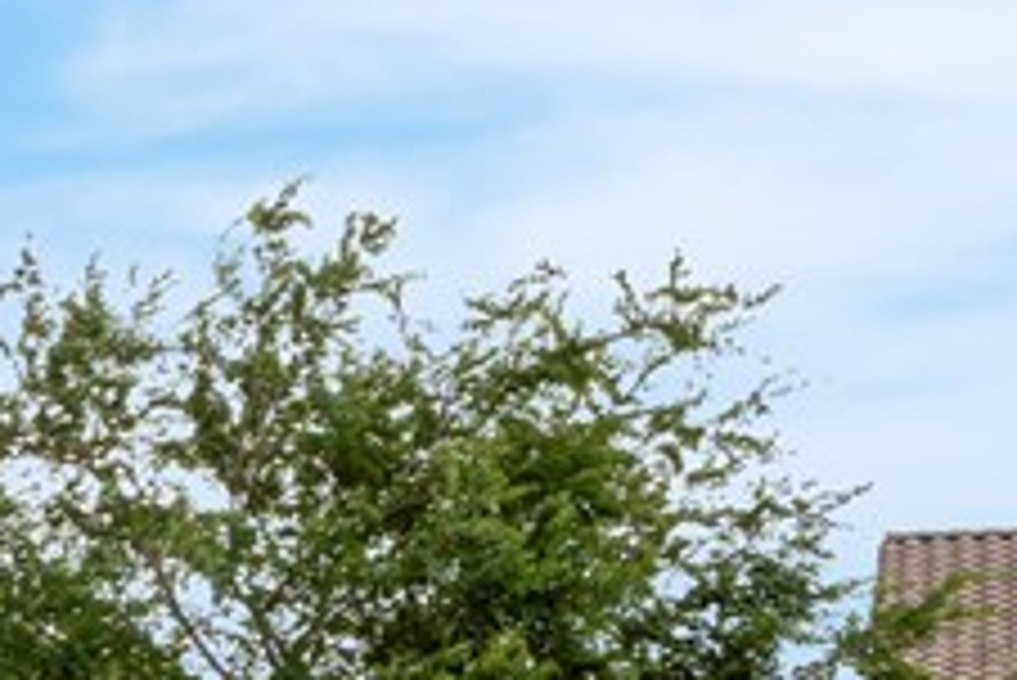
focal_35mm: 149
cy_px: 1031
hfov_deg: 11.7
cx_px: -1282
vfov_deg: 9.0
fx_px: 4212
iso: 125
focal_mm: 31
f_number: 9
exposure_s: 1/25
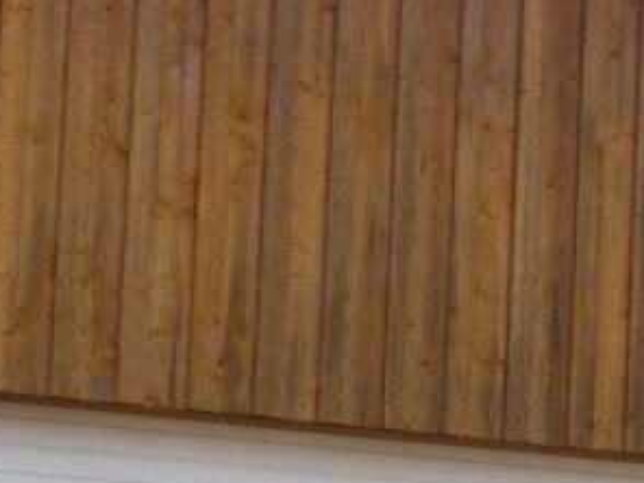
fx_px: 2567
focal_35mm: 138
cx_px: 1116
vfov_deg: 10.3
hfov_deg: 13.1
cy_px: 798
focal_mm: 6
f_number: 4
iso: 100
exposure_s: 1/400
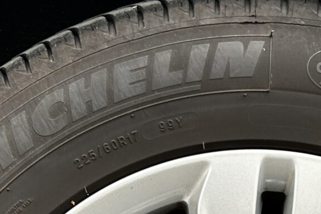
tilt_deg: -12.2
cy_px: 334
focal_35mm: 121
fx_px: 1079
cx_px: 241
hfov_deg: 16.8
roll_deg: +0.3
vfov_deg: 10.9
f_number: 1.5
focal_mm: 5.7
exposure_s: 1/421
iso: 50
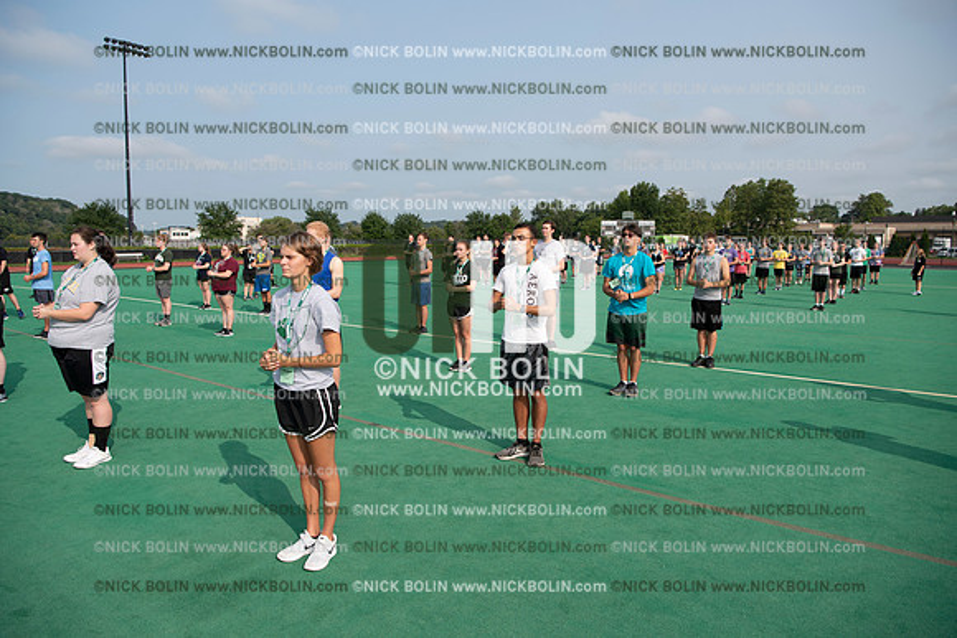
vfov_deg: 53.2
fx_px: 638
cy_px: 319
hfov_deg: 73.7
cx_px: 478
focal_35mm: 24
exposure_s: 1/640
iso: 125
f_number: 5.6
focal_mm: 24
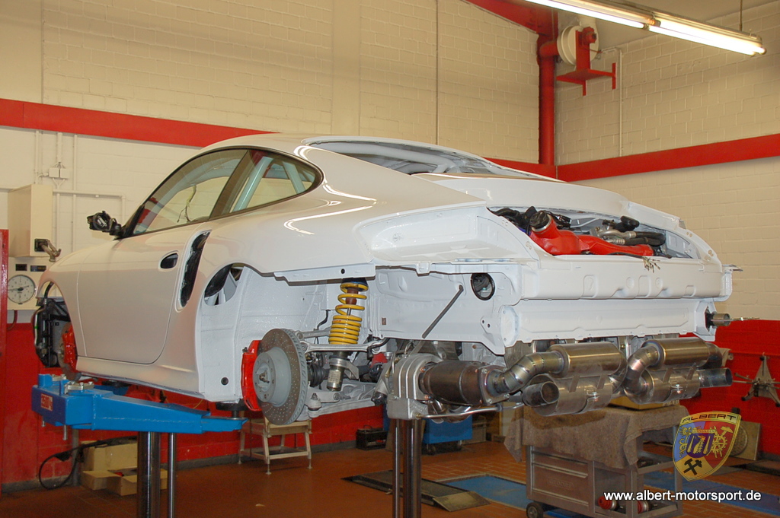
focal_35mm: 40
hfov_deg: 48.0
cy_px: 259
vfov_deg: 33.0
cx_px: 390
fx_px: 877
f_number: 3.8
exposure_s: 1/60
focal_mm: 27
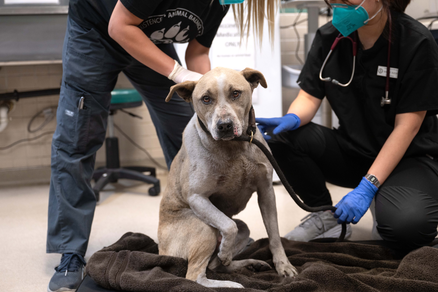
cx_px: 219
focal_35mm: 41
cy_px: 146
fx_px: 499
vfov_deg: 32.6
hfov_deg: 47.4
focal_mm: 41
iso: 800
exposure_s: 1/100
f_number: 3.2
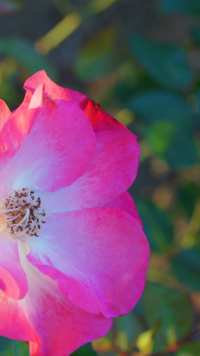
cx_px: 90
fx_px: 1233
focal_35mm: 131
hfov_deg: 9.3
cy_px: 177
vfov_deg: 16.4
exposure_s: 1/100
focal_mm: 55
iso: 200
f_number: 7.1
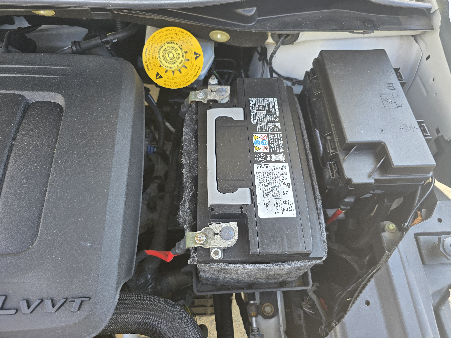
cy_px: 169
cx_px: 226
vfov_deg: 58.9
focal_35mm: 23
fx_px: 300
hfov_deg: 73.9
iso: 50
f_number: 1.7
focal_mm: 6.3
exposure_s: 1/180
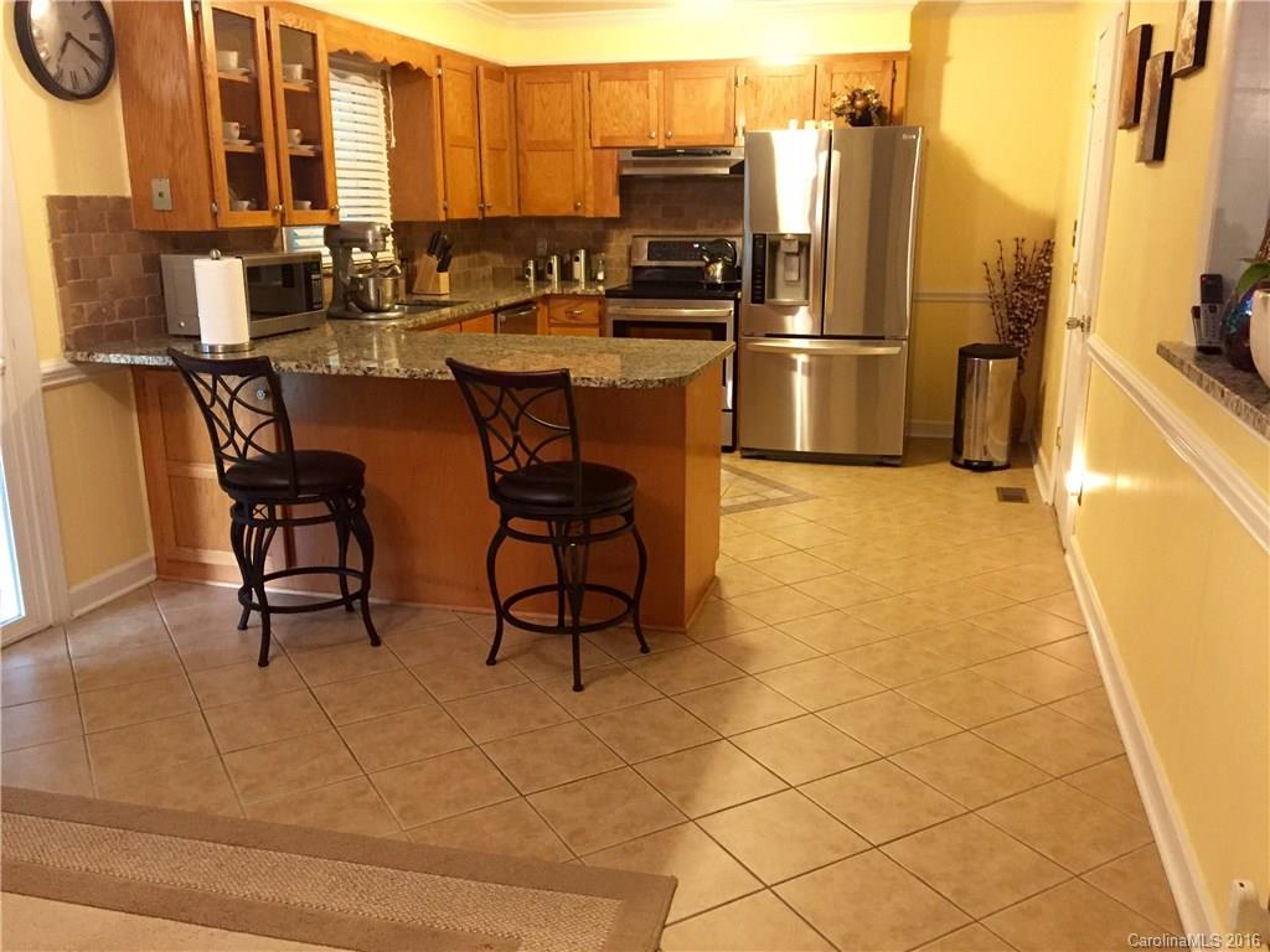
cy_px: 476
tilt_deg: -13.4
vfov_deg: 48.2
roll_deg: -0.3
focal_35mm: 29
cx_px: 635
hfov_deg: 61.7
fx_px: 1064
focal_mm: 4.15
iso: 320
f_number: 2.2
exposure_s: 1/15
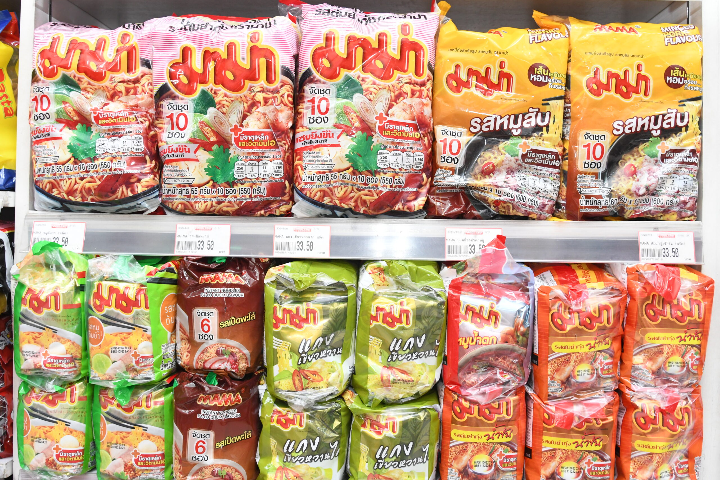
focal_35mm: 36
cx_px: 360
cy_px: 240
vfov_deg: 36.9
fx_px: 720
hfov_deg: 53.1
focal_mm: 24
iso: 1600
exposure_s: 1/200
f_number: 5.6
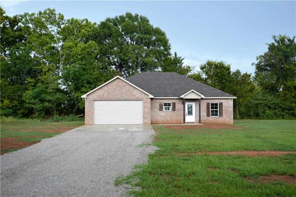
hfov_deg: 53.2
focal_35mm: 36
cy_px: 98
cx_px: 148
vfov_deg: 36.8
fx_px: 296
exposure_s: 1/125
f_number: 5.6
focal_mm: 24
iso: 140
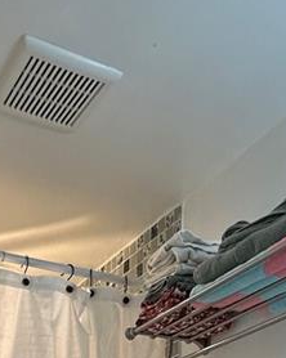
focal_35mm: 59
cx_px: 72
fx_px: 625
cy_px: 601
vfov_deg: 22.6
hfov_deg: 25.5
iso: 200
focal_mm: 2.22
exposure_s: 1/120
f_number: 2.2
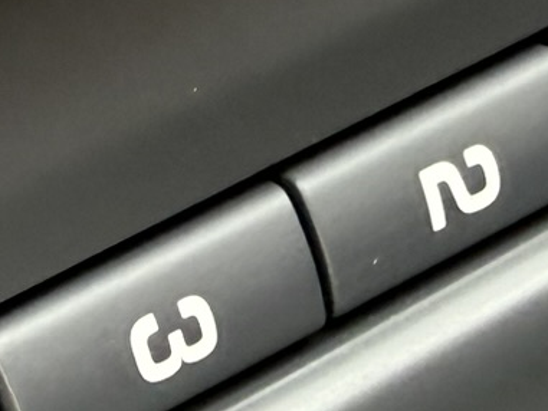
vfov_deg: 11.5
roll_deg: -1.8
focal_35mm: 129
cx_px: 541
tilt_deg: -15.7
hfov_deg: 15.0
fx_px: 2043
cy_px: 267
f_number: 2.2
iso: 320
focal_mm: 2.22
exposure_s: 1/78
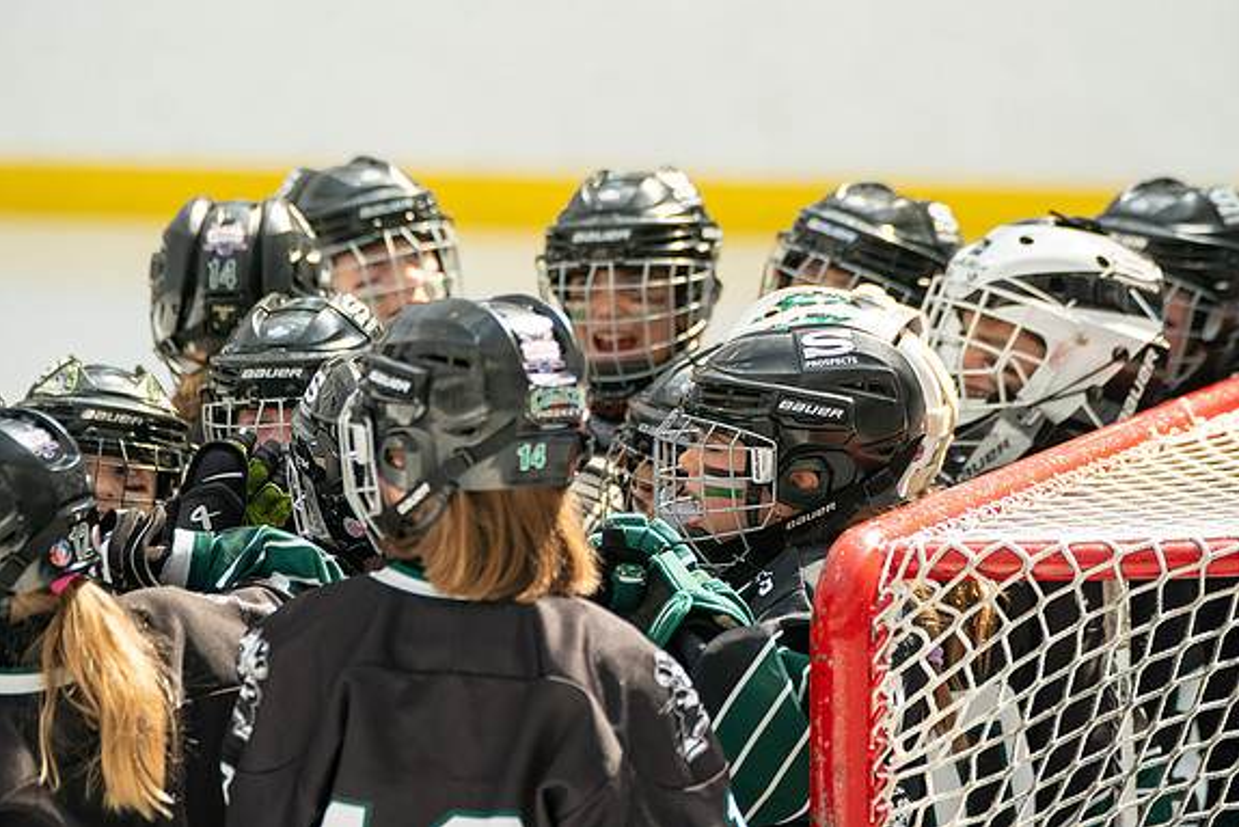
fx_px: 9260
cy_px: 326
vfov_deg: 5.1
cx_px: 646
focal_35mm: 269
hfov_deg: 7.7
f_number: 3.5
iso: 1600
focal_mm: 221
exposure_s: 1/1600
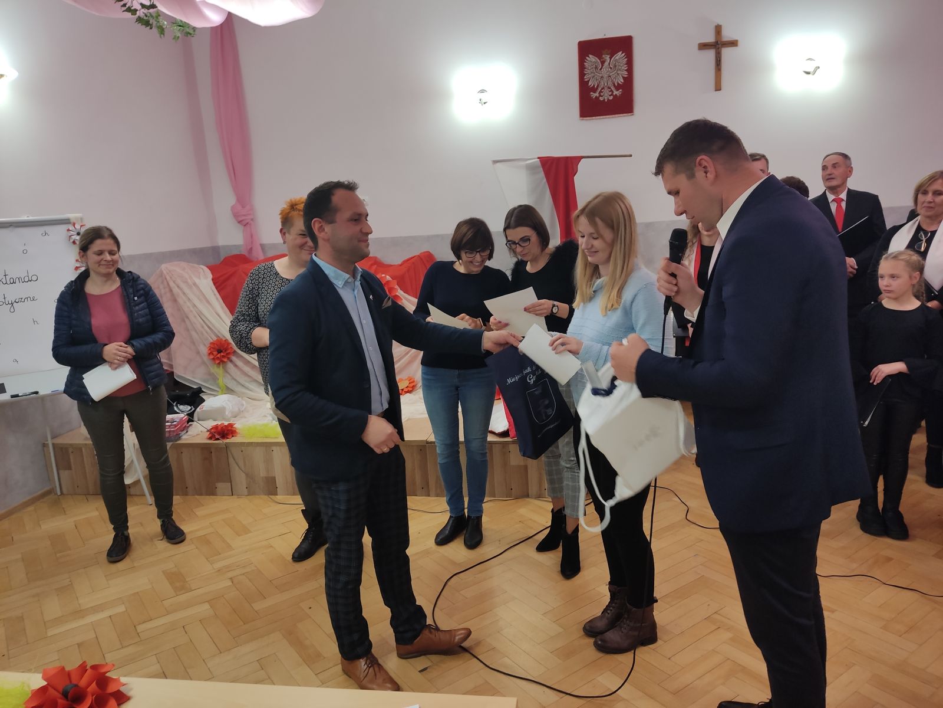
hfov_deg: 69.4
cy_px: 354
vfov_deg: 54.9
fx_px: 681
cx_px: 472
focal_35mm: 25
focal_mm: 4.71
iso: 148
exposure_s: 1/50
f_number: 1.79
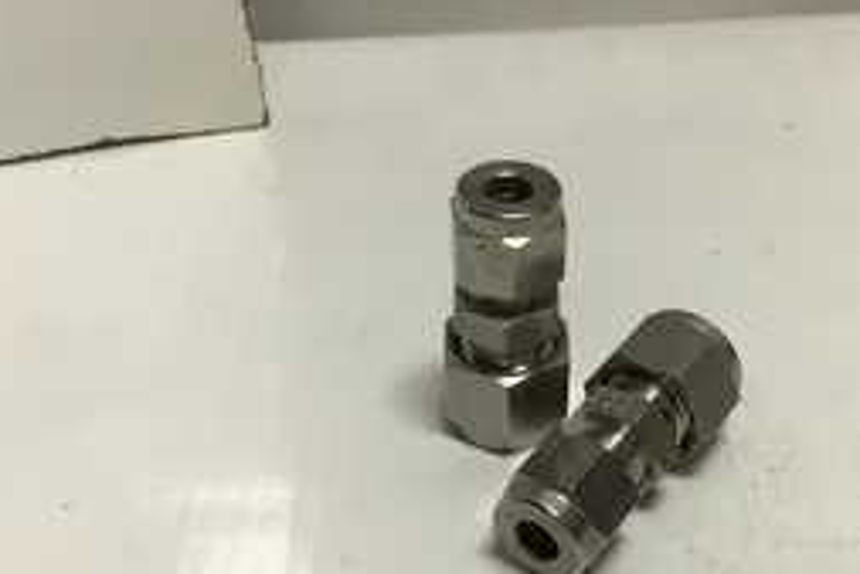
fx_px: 1219
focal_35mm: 51
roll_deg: +0.6
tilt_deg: -41.0
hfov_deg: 38.7
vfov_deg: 26.4
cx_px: 503
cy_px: 384
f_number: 2.4
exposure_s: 1/218
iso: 25
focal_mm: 3.3
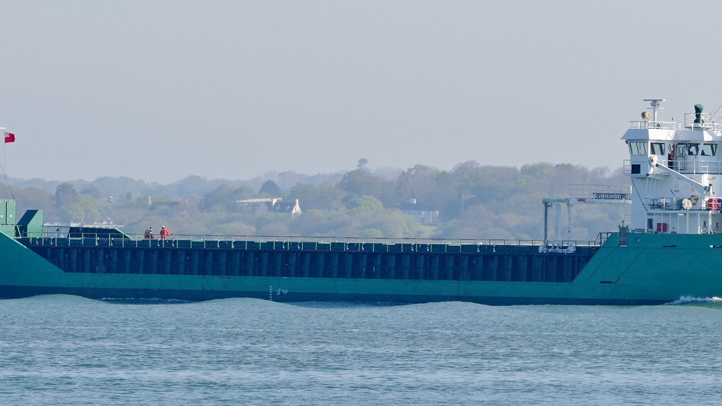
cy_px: 262
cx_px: 425
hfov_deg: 6.0
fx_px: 6892
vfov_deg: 3.4
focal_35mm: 360
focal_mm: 78.73
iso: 125
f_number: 7.1
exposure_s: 1/400
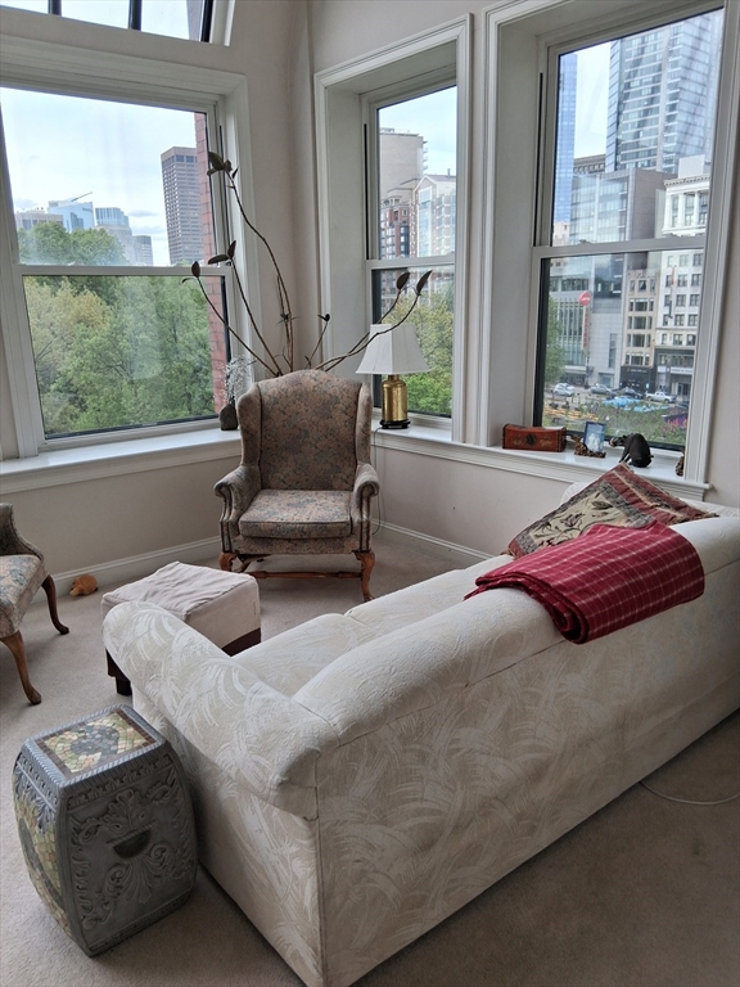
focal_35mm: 26
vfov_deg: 67.3
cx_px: 370
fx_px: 741
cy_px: 494
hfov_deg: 53.1
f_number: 1.8
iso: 25
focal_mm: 3.98
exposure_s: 1/124
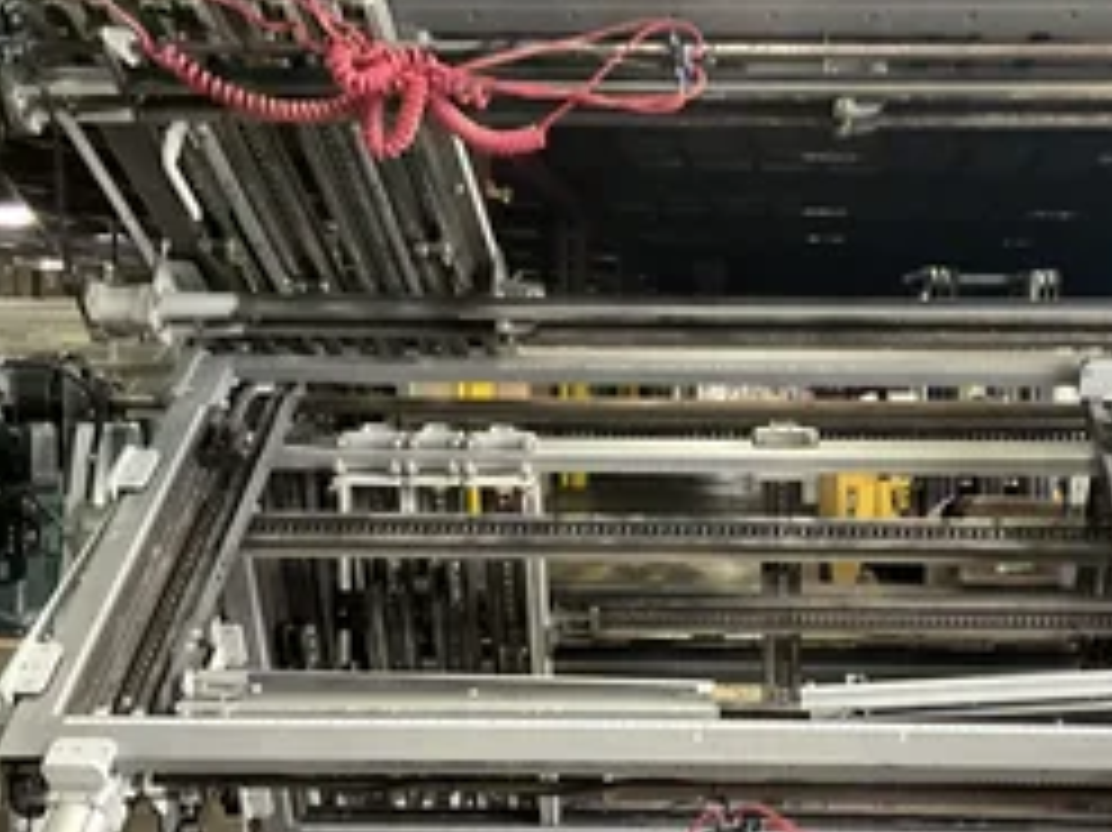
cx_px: 783
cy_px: 481
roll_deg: +0.0
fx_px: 1509
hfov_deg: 39.7
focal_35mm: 47
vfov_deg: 30.8
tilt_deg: -3.8
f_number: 1.8
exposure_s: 1/40
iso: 320
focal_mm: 3
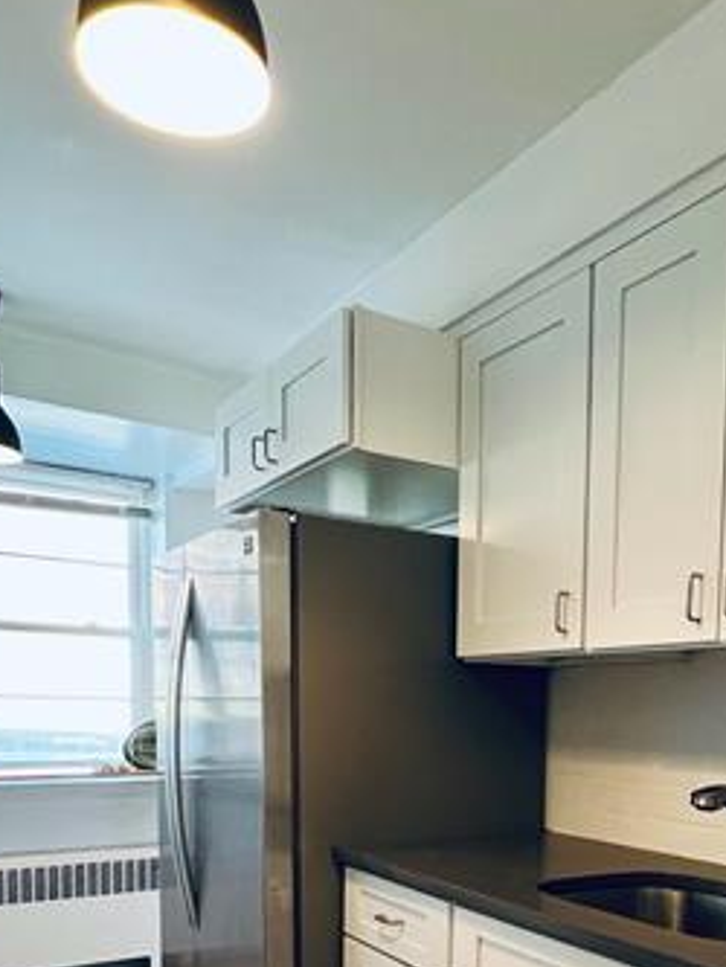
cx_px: 468
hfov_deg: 46.3
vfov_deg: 55.0
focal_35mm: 30
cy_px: 799
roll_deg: -0.8
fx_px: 838
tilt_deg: -6.2
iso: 320
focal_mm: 1.57
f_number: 1.8
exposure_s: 1/60
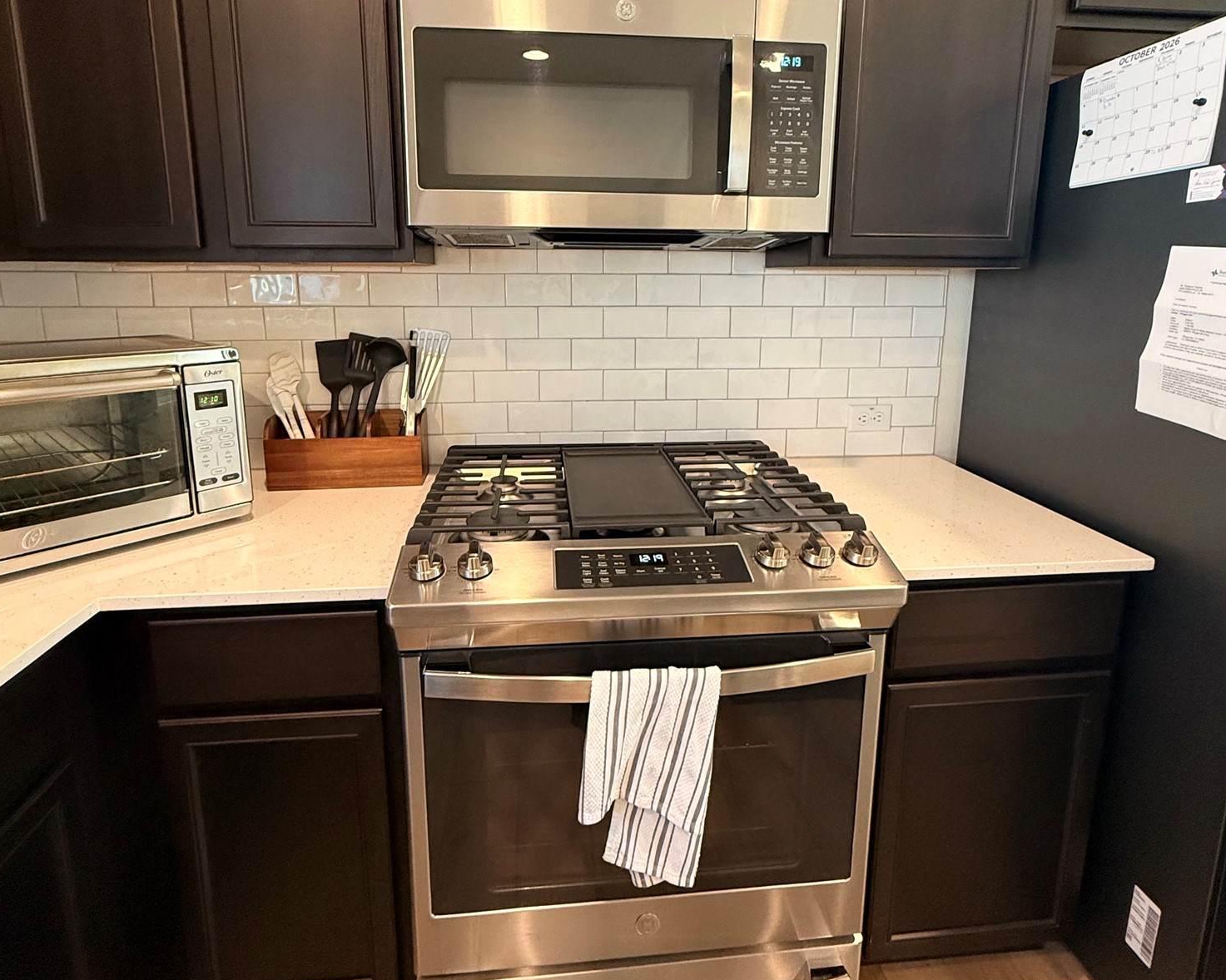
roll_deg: -0.3
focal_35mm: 19
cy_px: 400
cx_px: 608
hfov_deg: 83.3
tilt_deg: -10.6
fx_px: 689
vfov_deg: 70.2
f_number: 2.2
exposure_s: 1/60
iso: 400
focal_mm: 2.22
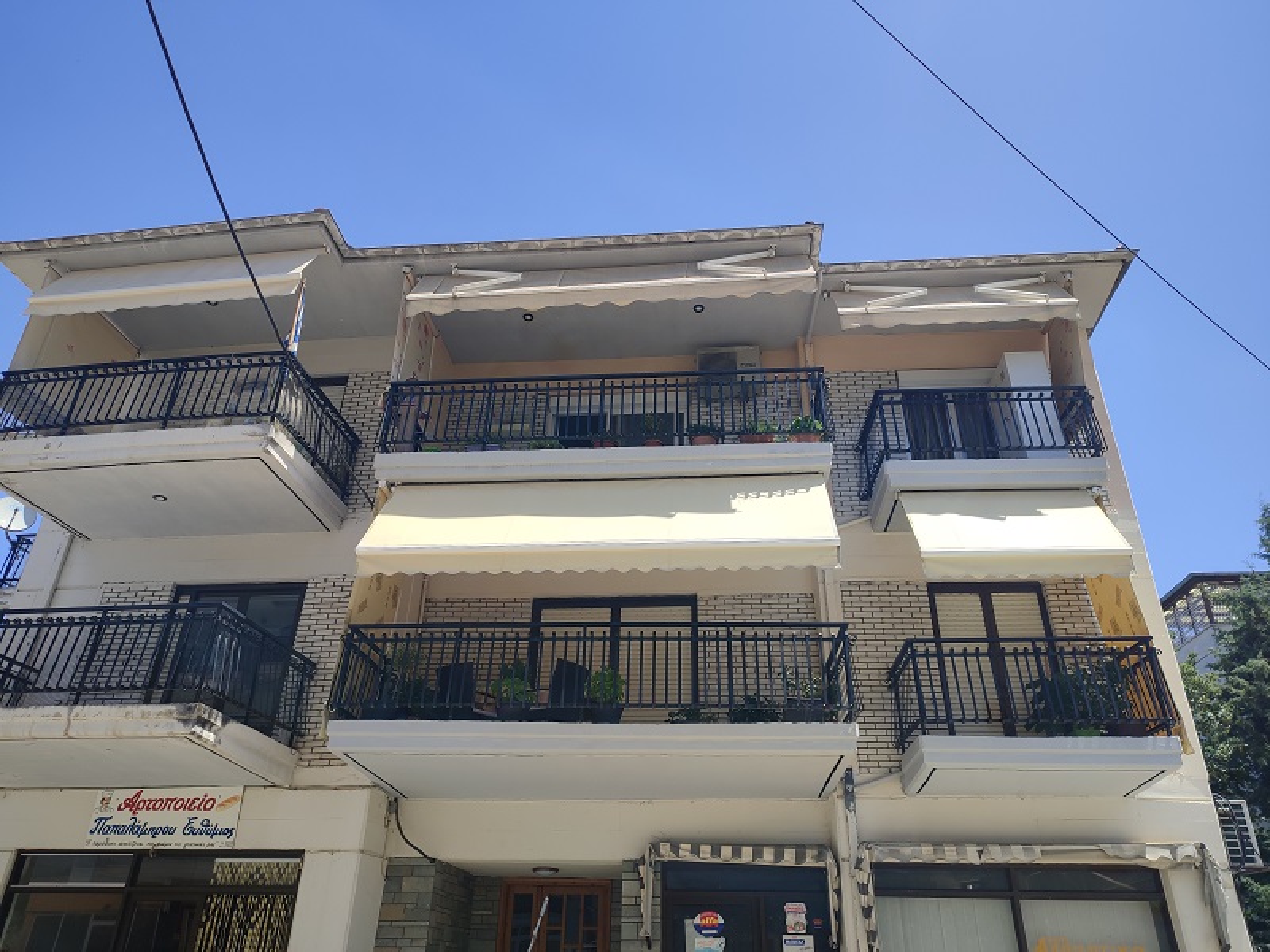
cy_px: 476
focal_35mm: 24
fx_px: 881
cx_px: 635
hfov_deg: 71.6
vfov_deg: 56.8
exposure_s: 1/561
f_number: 1.89
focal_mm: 5.89
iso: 50
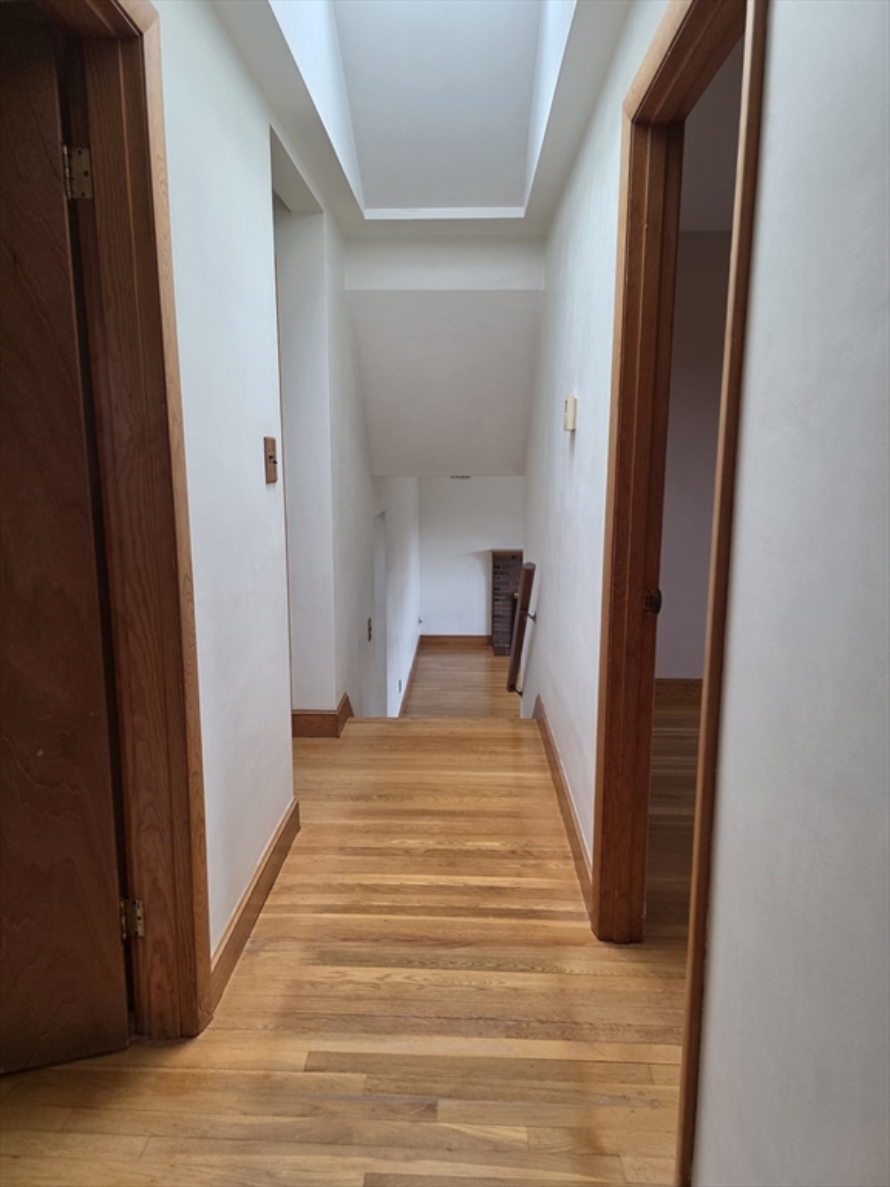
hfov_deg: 58.9
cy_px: 594
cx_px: 445
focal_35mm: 23
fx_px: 788
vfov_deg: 73.9
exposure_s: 1/180
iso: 160
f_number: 1.7
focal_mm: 6.3
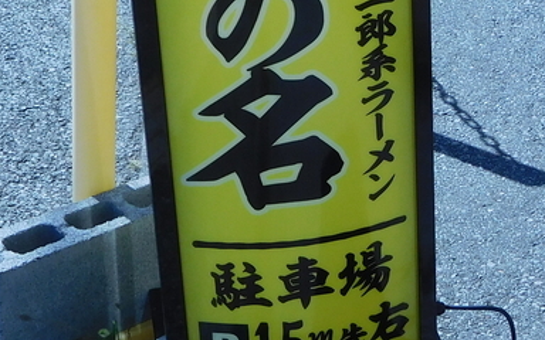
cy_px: 143
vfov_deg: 12.3
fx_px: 1574
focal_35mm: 106
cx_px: 483
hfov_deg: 19.3
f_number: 3.6
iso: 125
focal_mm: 5.7
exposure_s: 1/1000
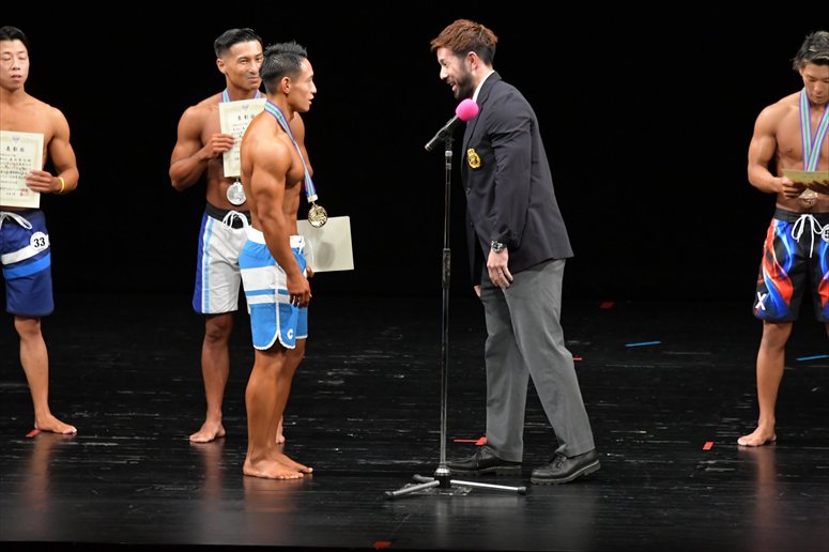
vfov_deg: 5.4
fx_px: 5869
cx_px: 414
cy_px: 276
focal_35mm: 255
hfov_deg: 8.1
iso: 3200
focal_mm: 170
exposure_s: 1/400
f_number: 5.6
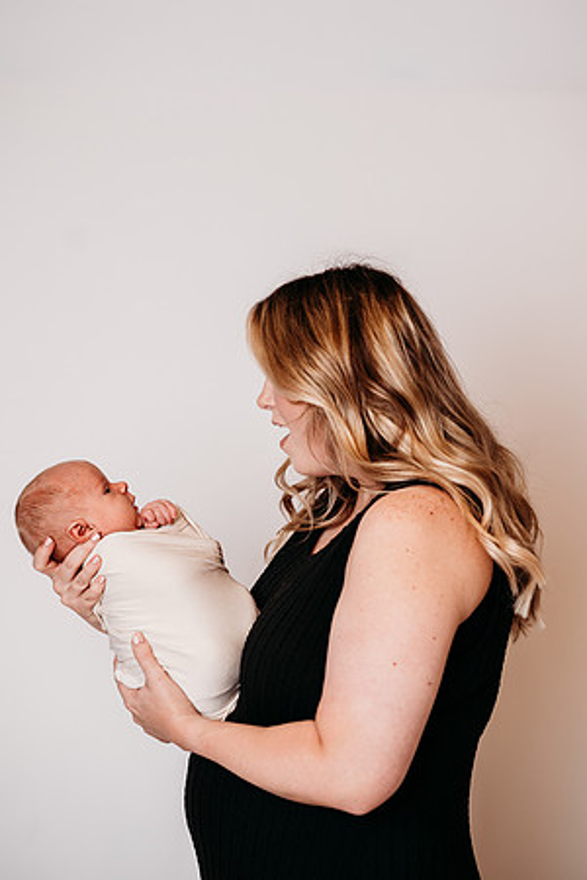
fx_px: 2079
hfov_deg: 16.1
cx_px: 294
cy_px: 440
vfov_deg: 23.9
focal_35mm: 85
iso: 160
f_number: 2.5
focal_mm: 85
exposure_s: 1/160
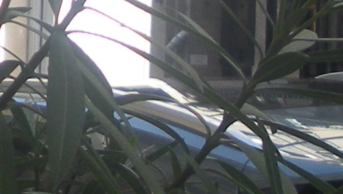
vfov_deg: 4.4
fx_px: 2502
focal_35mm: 275
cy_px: -171
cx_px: 37
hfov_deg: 7.8
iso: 64
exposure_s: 1/188
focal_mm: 6.3
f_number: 3.5
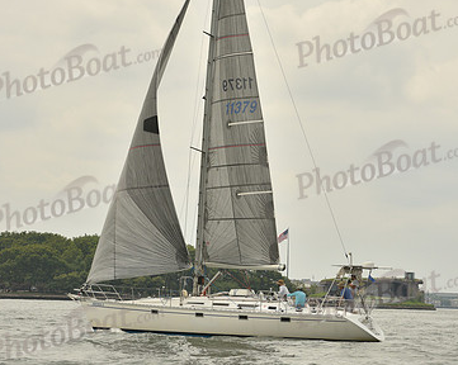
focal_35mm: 154
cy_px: 119
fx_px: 2085
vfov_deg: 10.0
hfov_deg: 12.5
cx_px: 230
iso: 250
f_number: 11
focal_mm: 102
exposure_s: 1/640
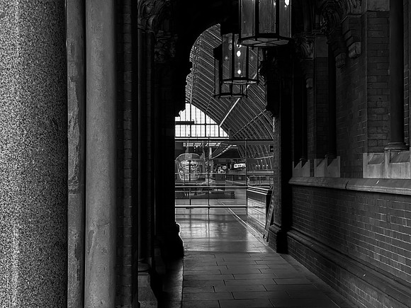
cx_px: 206
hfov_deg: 30.3
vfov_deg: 22.9
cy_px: 154
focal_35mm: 64
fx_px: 760
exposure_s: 1/120
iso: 200
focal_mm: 7.5
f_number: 2.2
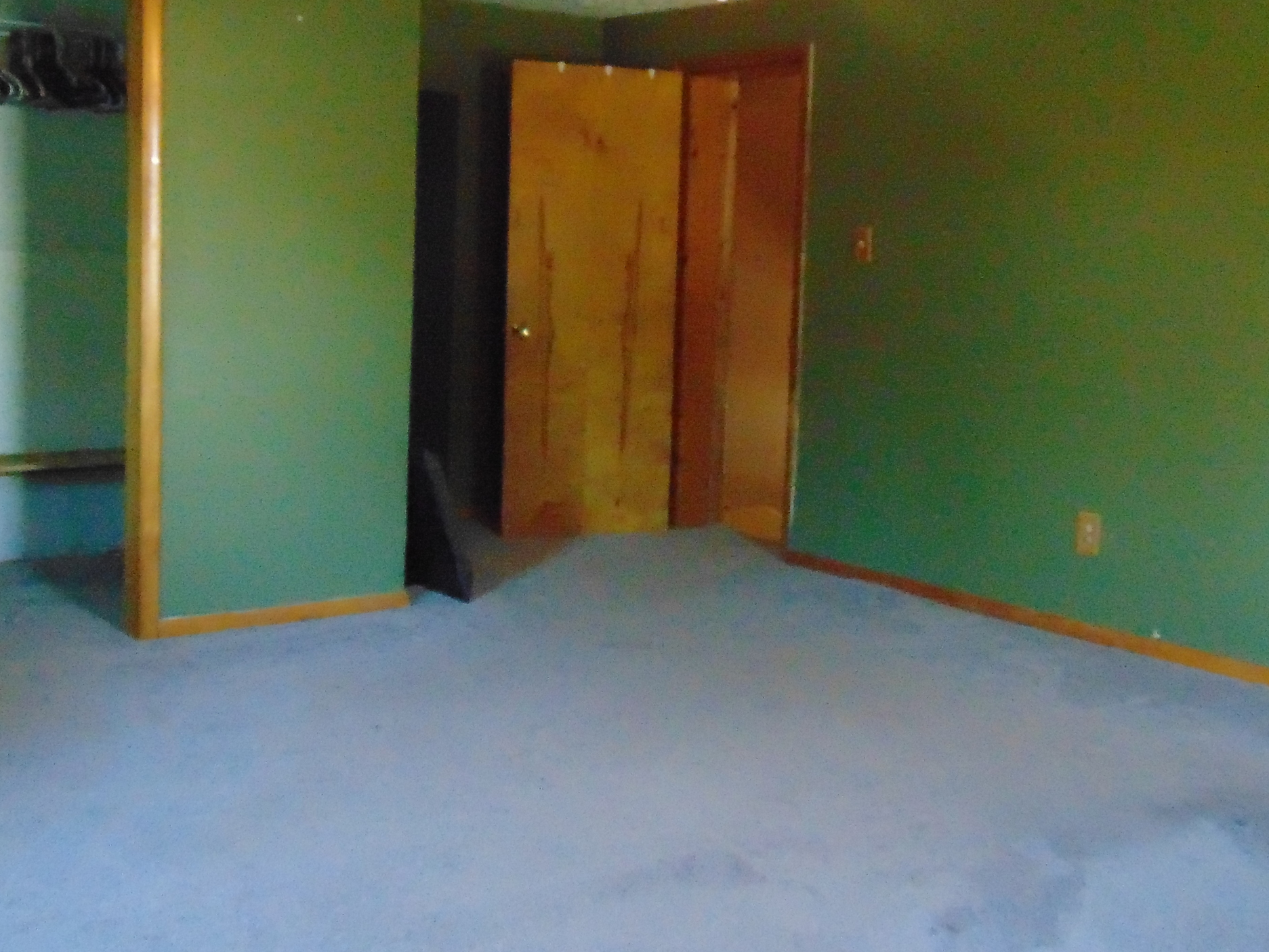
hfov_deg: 45.8
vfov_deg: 35.0
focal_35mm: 41
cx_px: 660
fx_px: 1503
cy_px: 389
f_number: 3
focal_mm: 4.5
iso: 800
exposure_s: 1/30
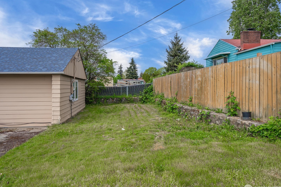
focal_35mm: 23
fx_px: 179
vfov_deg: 55.1
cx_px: 139
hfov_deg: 76.1
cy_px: 97
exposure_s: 1/125
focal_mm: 22
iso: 80
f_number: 7.1
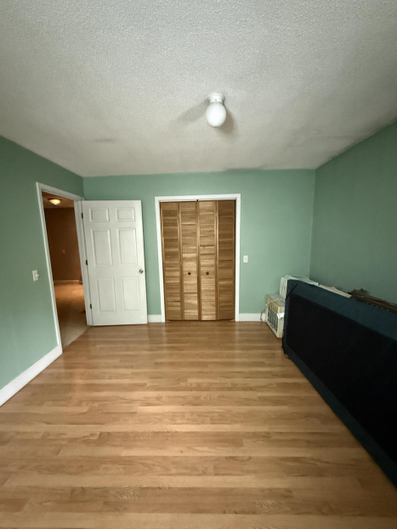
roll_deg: +1.6
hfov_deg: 81.7
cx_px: 196
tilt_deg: -8.5
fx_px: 229
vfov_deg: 98.1
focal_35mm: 15
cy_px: 276
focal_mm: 2.22
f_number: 2.2
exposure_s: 1/40
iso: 1600
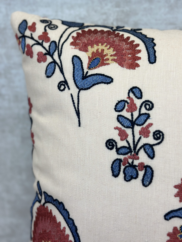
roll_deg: +0.6
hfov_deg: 30.3
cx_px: 91
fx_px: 336
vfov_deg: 39.7
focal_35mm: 48
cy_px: 121
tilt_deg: -16.1
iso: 64
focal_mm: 6.86
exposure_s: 1/176
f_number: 1.78
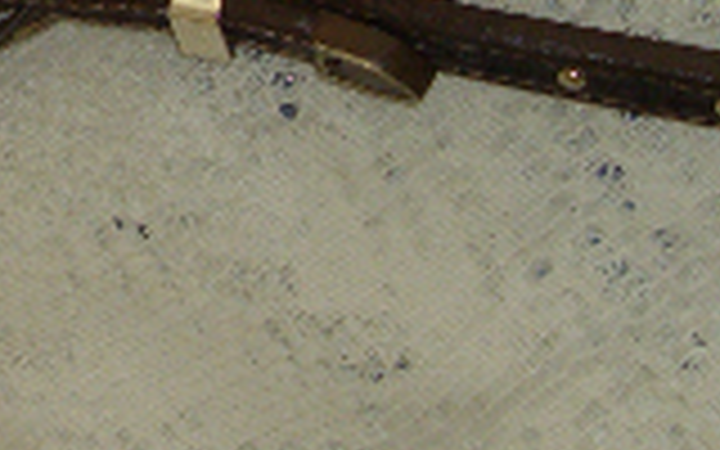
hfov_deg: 13.4
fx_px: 3002
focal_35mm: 153
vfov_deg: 8.2
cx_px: -90
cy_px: -405
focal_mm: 6
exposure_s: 1/50
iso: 160
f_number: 2.7
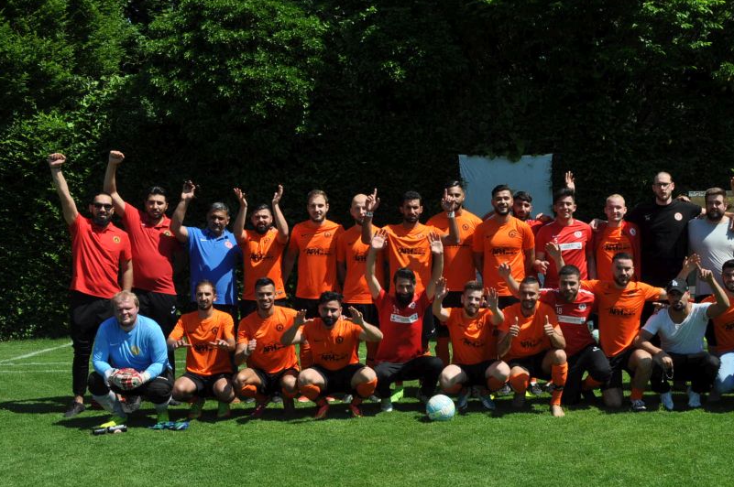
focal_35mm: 46
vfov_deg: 29.1
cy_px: 289
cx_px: 433
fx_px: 937
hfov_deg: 42.6
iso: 200
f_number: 9
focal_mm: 24
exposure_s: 1/320
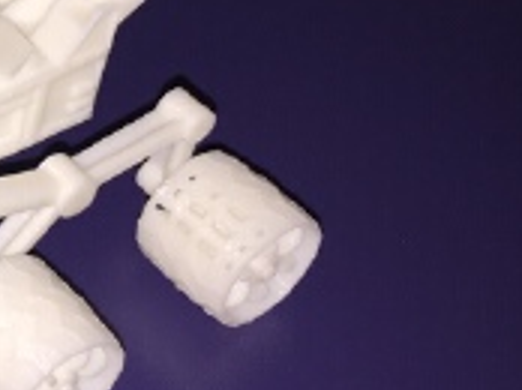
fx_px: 1340
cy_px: 156
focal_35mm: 89
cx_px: -220
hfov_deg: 19.6
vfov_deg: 16.5
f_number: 2.2
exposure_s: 1/103
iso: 32
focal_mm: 4.15
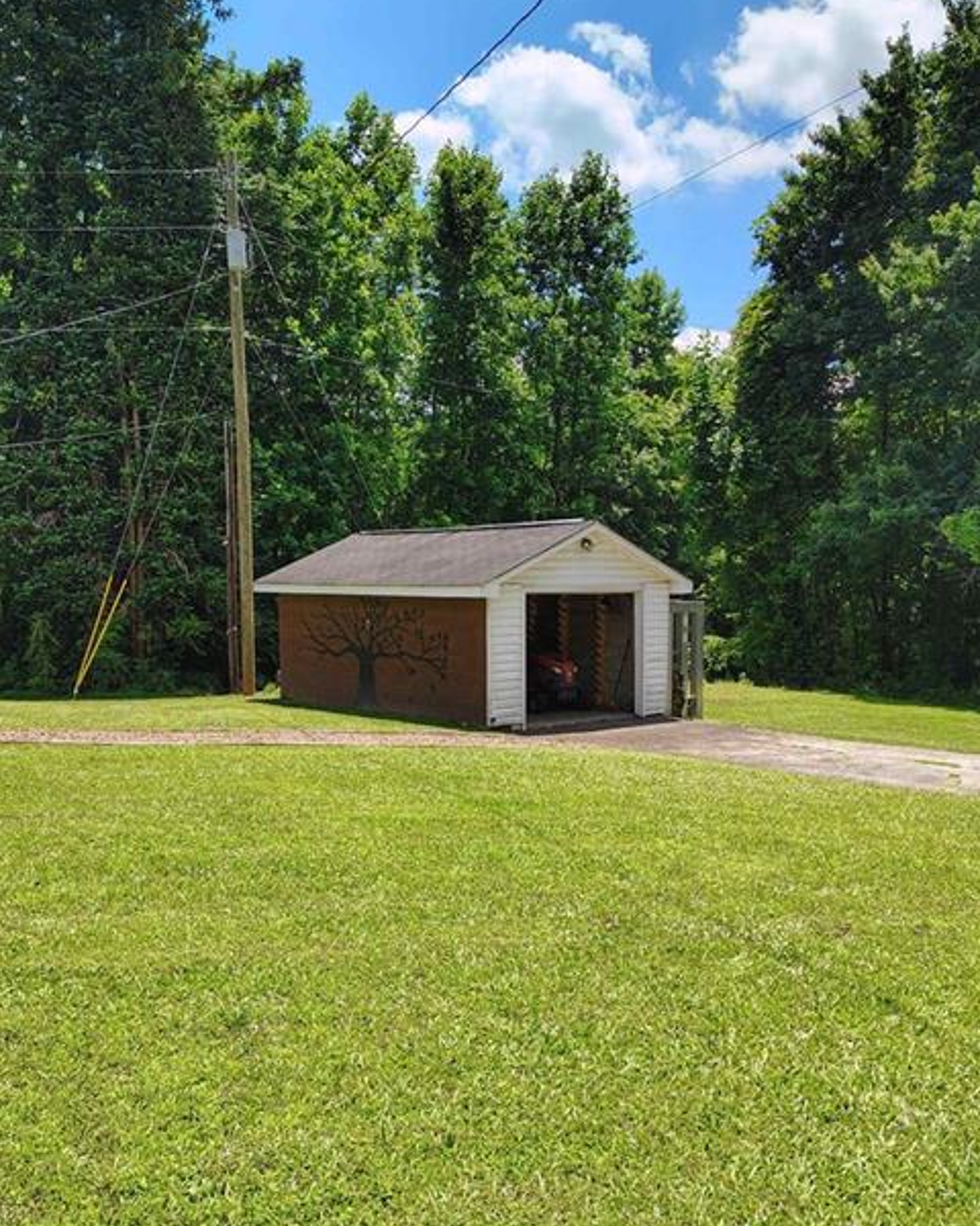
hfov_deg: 48.5
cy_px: 672
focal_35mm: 30
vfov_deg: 58.7
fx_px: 1088
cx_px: 492
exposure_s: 1/441
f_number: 1.8
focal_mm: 5.56
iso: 100
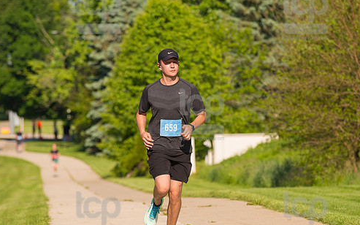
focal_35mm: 240
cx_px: 202
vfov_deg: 5.5
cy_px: 115
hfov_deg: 8.7
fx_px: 2354
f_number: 5.6
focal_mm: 200
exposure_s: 1/2000
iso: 400
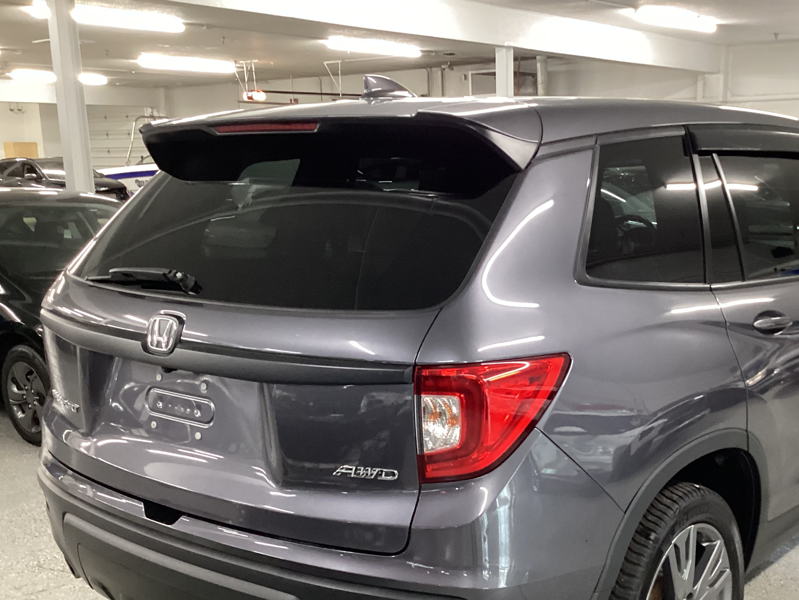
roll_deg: +0.5
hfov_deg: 43.5
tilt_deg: -15.3
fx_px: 993
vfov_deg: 33.3
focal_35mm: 43
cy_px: 403
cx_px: 501
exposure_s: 1/33
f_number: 2.4
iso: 320
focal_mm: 3.3
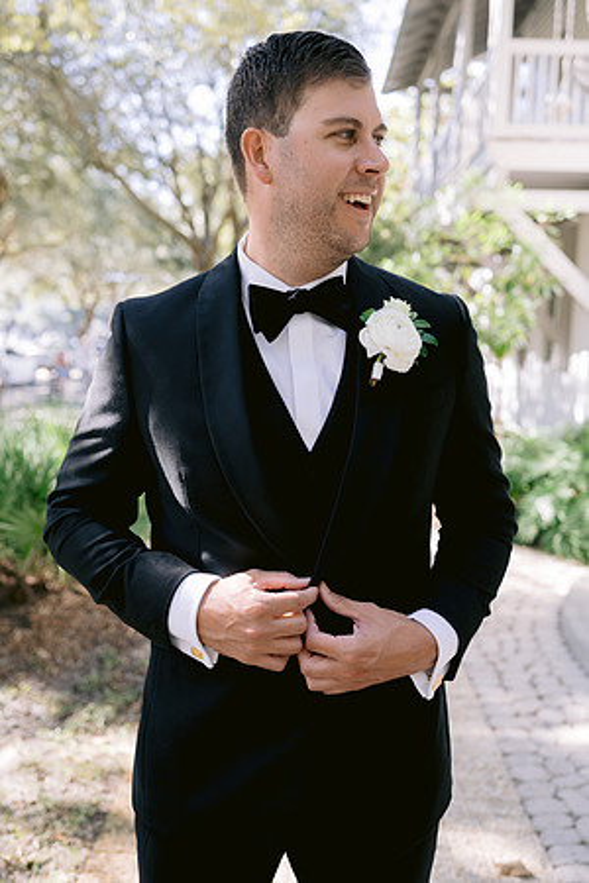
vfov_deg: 54.4
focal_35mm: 35
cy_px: 442
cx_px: 294
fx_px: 859
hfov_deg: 37.9
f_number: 2.8
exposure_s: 1/200
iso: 200
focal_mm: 35
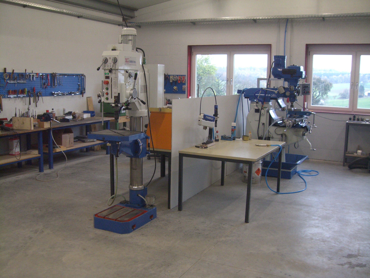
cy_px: 139
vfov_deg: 37.7
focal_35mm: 38
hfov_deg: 49.0
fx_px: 406
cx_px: 185
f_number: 2.7
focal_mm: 6.2
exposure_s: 1/25
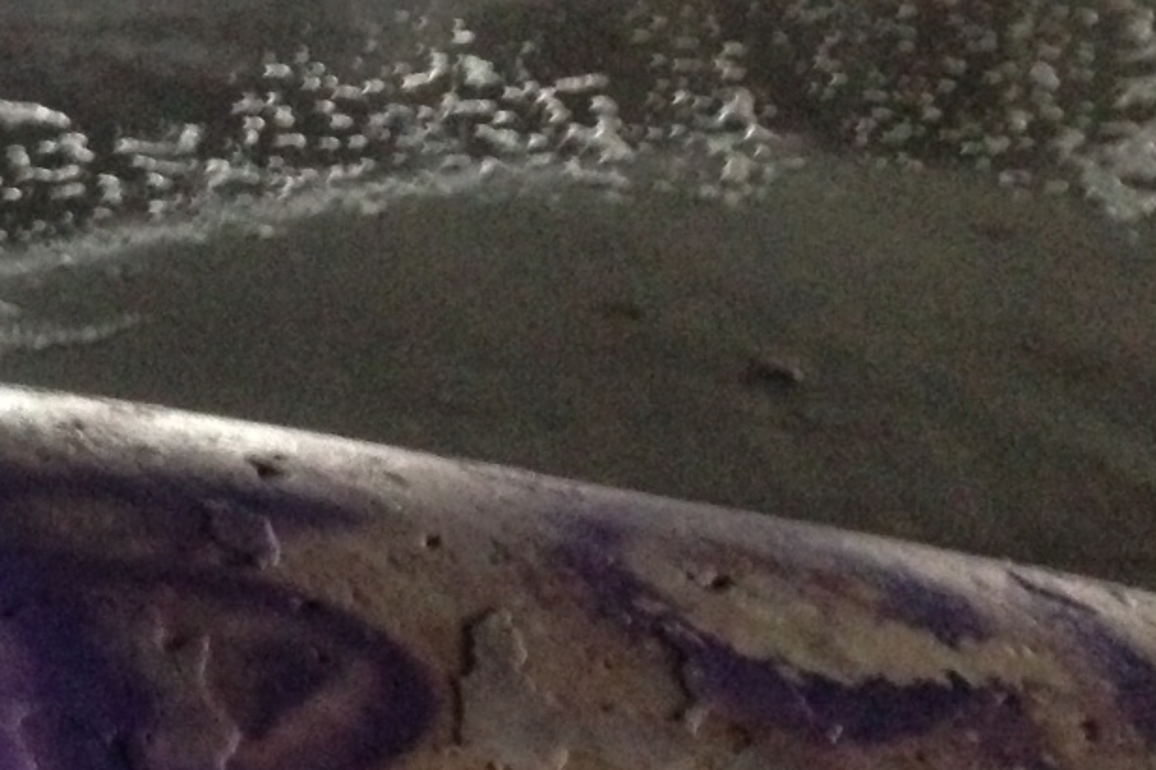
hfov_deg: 21.0
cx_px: -208
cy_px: 926
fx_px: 2920
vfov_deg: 14.5
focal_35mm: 91
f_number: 2.4
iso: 800
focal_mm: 4.12
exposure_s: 1/15
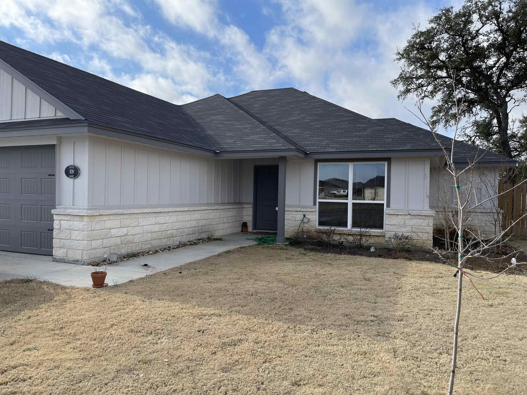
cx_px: 264
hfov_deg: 67.3
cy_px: 198
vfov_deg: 53.1
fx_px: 396
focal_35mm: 26
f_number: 1.6
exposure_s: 1/4348
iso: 50
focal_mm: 5.1
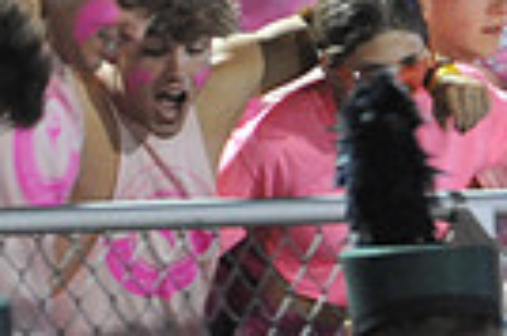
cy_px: -374
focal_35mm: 909
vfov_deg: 1.5
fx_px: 12786
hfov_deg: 2.3
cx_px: 431
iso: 6400
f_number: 6.3
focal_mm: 210
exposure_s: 1/60
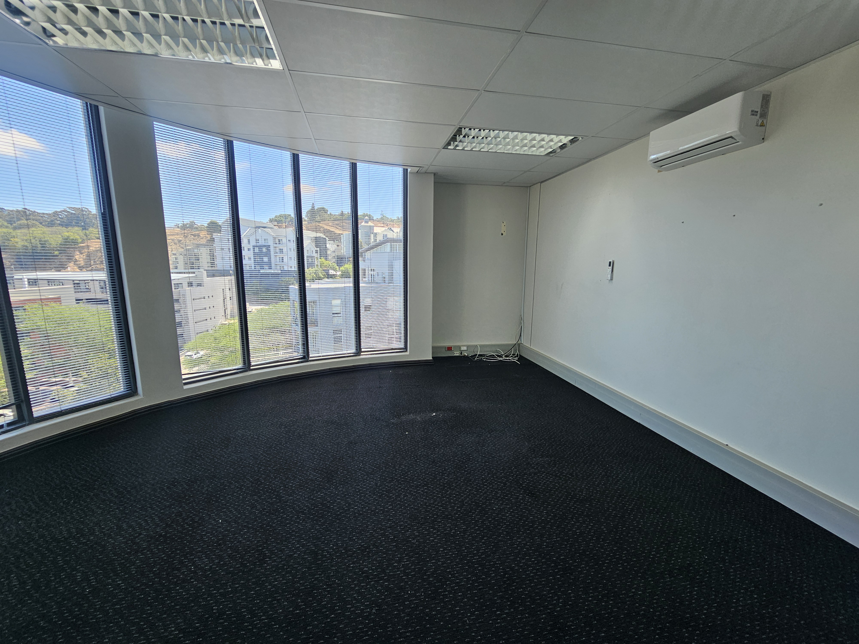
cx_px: 430
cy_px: 322
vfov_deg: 89.9
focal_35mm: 13
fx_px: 323
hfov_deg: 106.2
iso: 50
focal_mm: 2.2
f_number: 2.2
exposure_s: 1/125
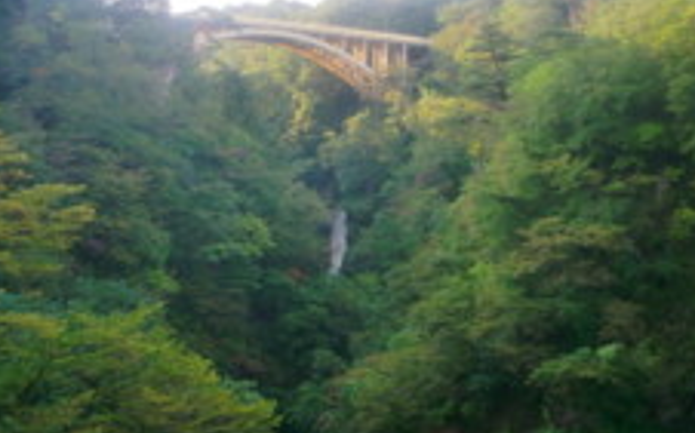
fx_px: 871
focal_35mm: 46
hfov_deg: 43.5
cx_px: 363
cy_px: 127
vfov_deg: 27.7
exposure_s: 1/200
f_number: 2.6
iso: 64
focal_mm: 4.65
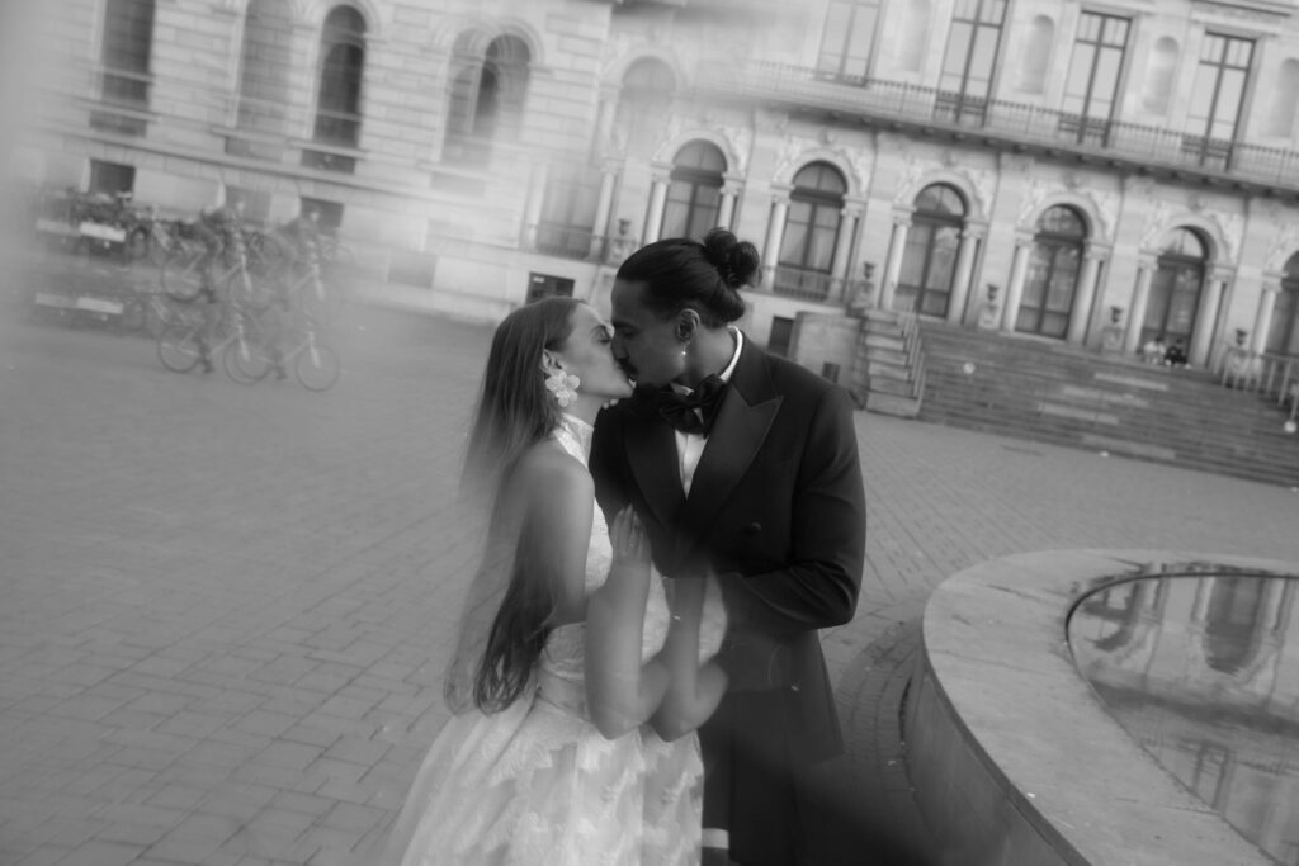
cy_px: 433
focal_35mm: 36
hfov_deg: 53.1
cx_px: 650
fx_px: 1299
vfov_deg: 36.9
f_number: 5
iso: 160
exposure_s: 1/40
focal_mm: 36
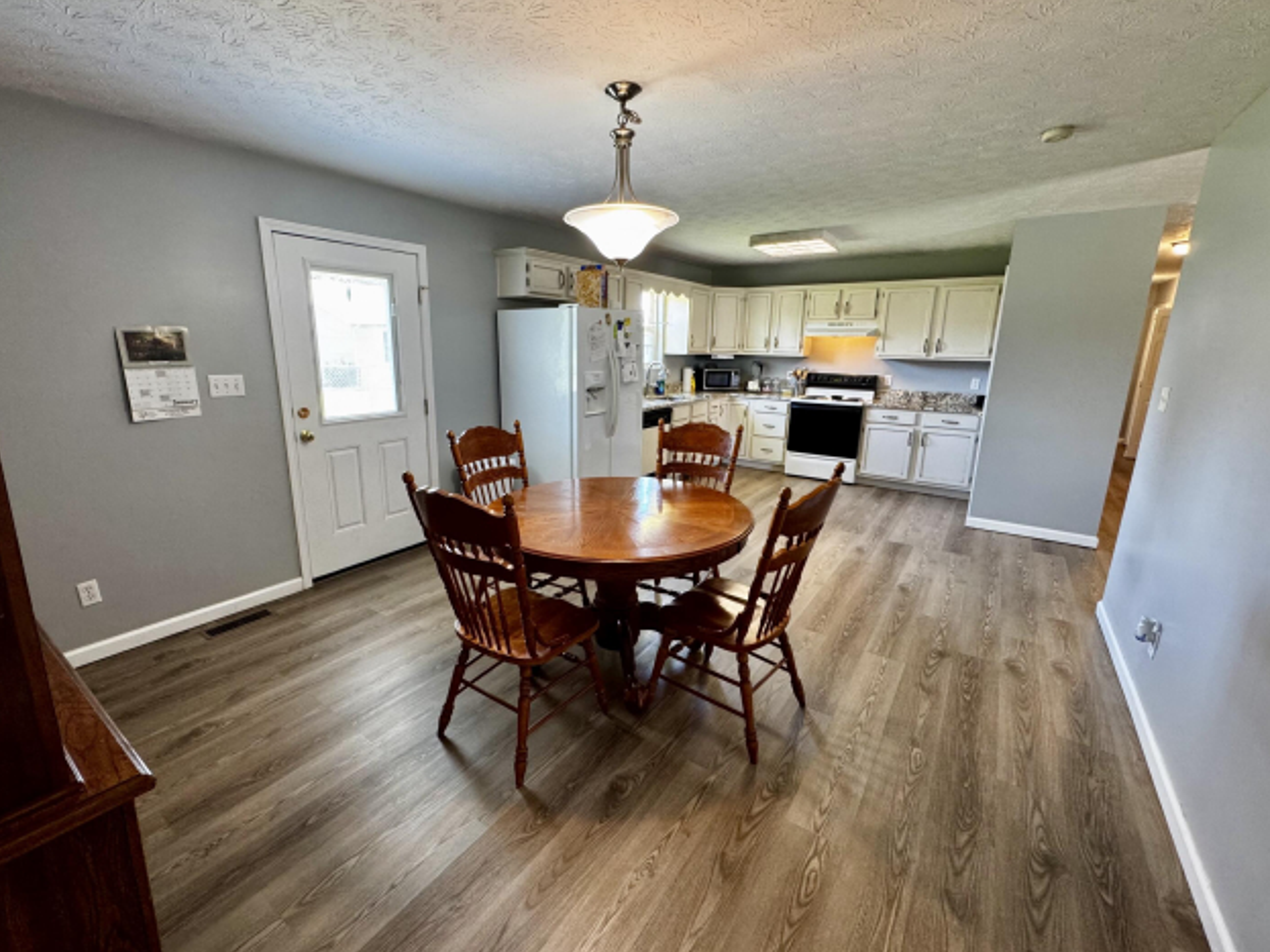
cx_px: 604
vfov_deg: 81.7
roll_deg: -0.8
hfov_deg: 98.1
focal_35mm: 15
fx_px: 550
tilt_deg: -13.4
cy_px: 469
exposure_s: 1/60
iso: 250
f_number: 2.2
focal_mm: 2.22
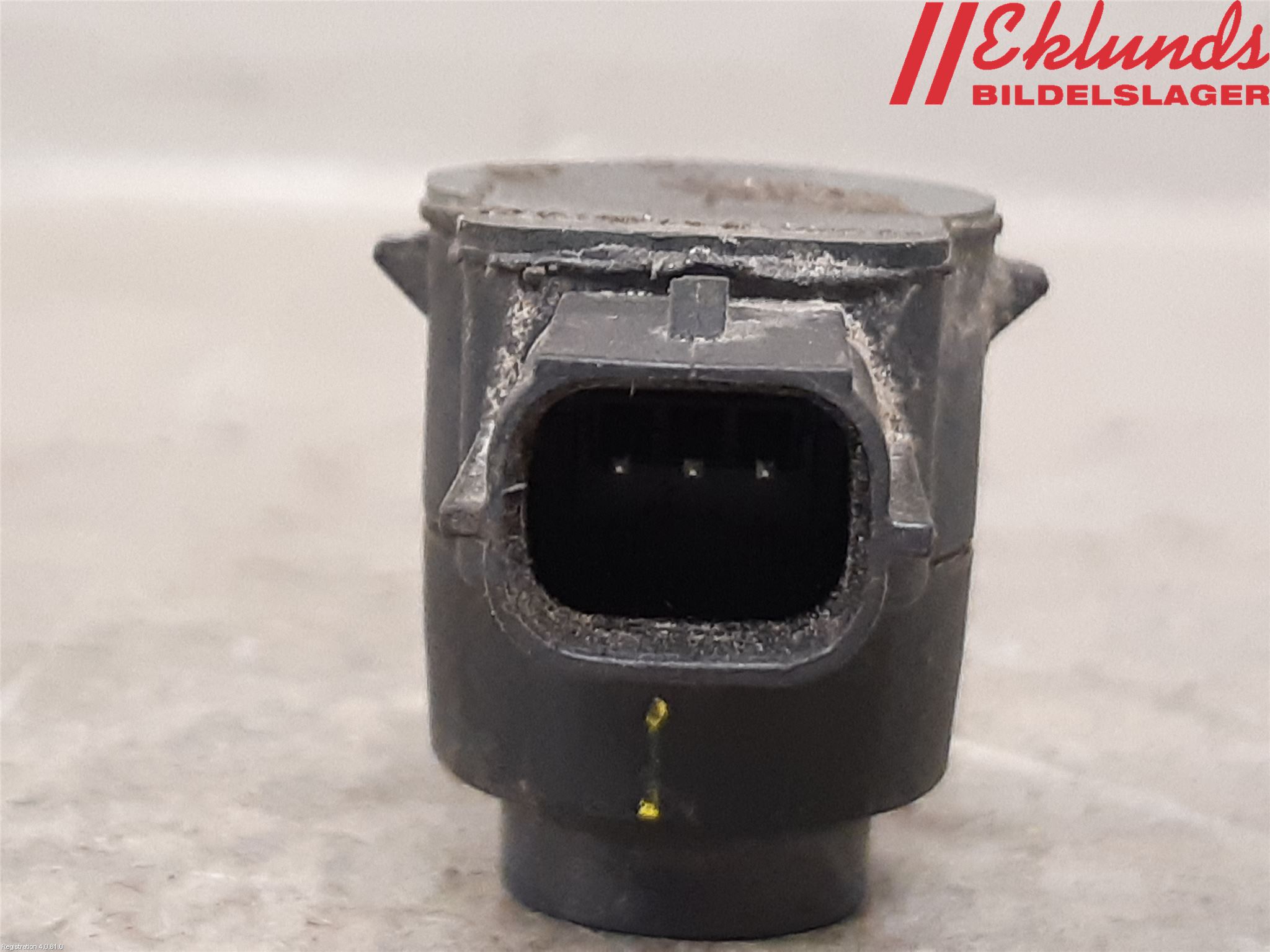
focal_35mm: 26
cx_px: 635
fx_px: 954
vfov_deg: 53.1
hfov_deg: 67.3
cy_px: 476
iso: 250
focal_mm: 3.93
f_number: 1.7
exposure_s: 1/33
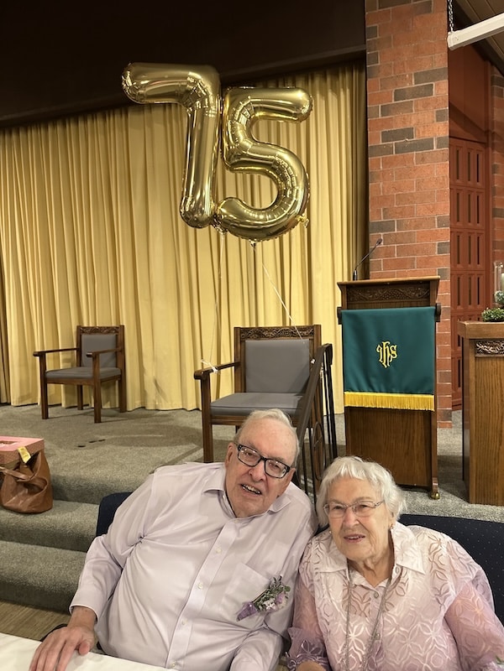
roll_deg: +1.7
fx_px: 466
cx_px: 252
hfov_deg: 56.8
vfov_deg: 71.6
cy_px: 336
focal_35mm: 24
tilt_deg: -1.7
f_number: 1.78
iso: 500
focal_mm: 6.86
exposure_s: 1/60
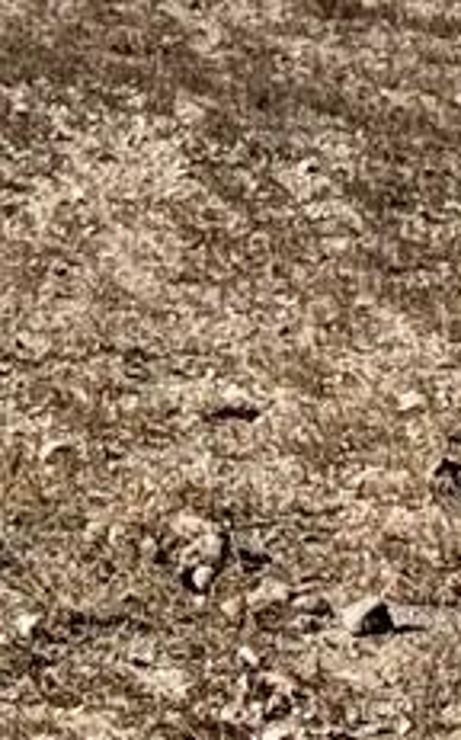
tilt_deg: -0.7
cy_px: -823
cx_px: -1133
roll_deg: +0.2
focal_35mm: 353
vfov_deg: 5.8
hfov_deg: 3.6
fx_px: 7109
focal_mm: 6.76
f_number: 1.78
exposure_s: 1/5848
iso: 64
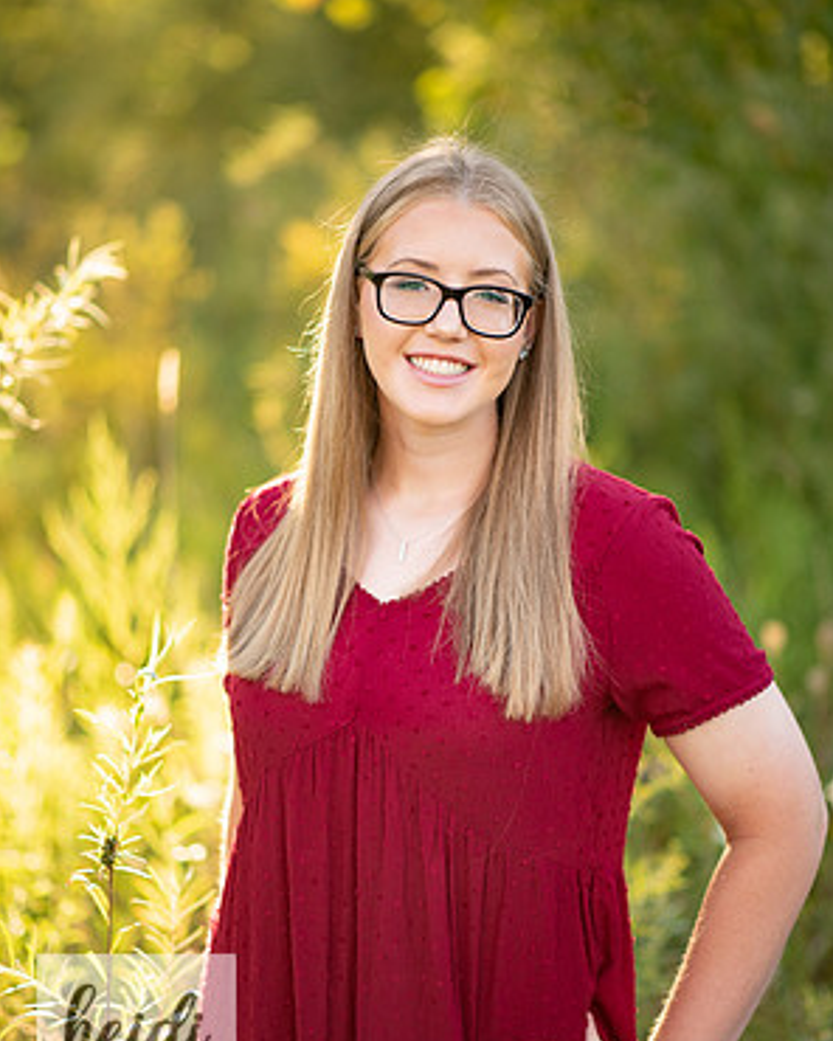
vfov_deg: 19.8
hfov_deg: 15.9
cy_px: 557
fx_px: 2989
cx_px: 416
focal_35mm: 97
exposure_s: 1/400
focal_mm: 85
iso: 125
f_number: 1.8
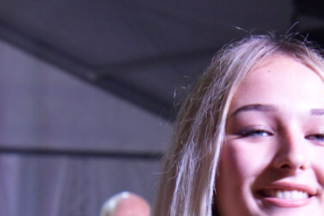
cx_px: 235
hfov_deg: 9.9
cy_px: 252
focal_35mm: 207
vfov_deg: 6.6
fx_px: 1862
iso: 4000
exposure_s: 1/125
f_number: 5.6
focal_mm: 50
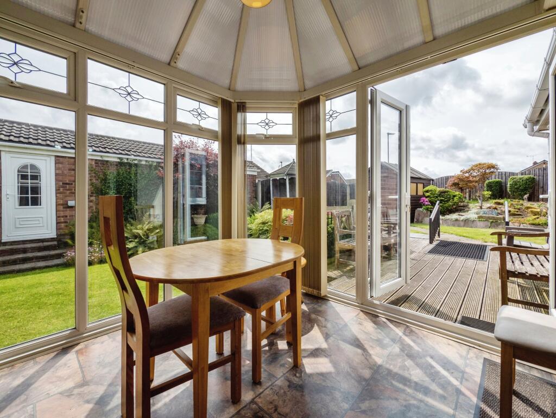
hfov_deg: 102.0
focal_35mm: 14
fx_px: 225
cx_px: 278
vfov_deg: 85.7
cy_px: 209
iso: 400
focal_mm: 7
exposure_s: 1/800
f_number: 7.1
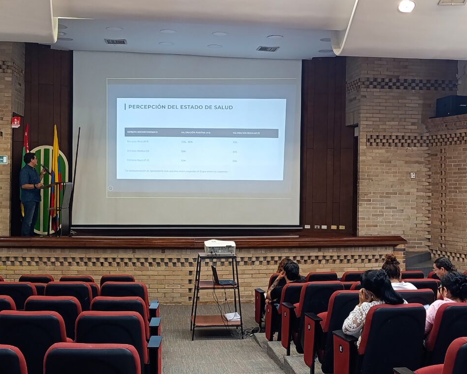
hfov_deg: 42.9
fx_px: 594
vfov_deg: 34.9
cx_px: 244
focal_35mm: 43
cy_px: 188
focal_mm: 6.14
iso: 1000
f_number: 1.6
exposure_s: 1/40
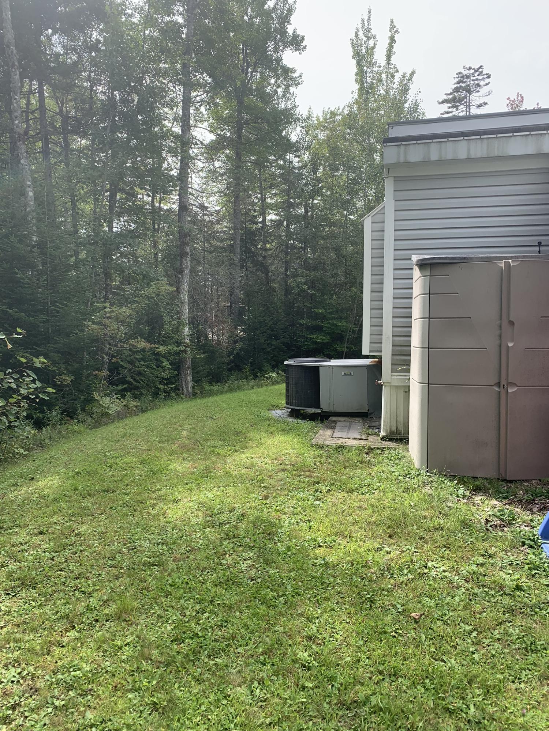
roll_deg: +0.3
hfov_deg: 53.1
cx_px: 274
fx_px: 550
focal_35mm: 26
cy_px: 366
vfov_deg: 67.3
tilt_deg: -3.7
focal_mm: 4.25
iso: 25
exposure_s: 1/759
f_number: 1.8
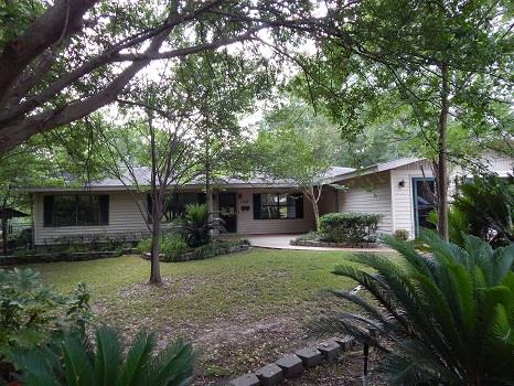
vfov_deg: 58.9
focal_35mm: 23
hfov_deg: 73.9
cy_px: 193
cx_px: 257
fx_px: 342
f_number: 3
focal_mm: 4
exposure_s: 1/100
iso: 125
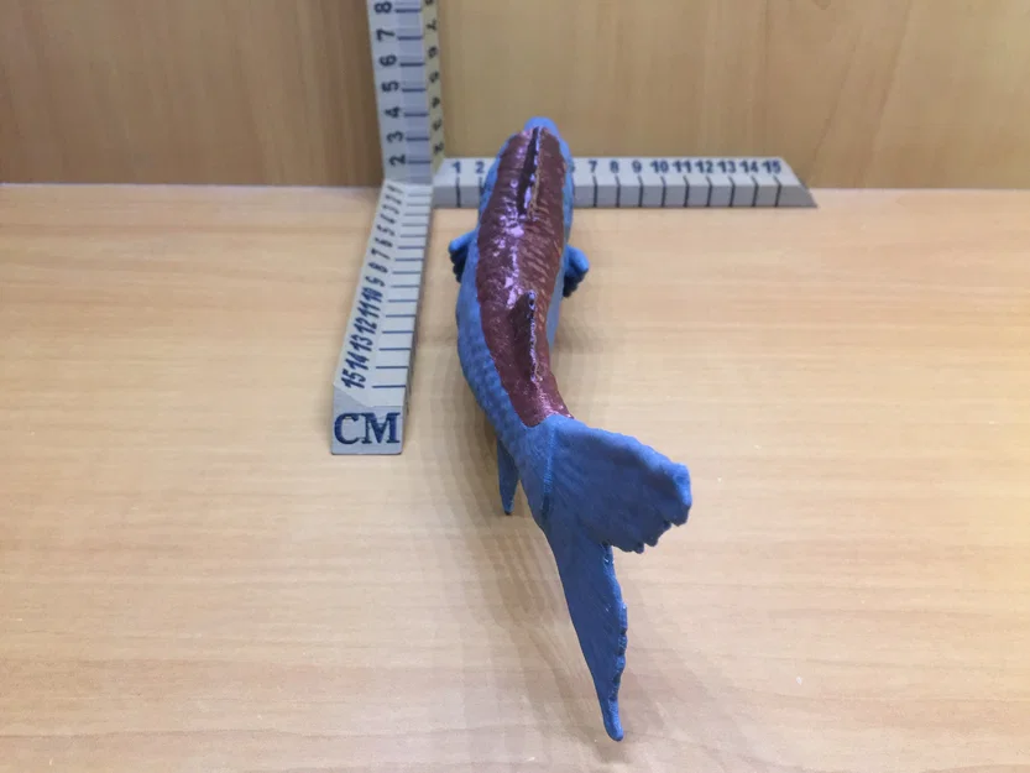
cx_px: 515
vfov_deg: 48.2
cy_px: 386
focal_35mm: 29
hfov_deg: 61.7
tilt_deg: -35.3
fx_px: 863
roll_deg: -0.5
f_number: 2.2
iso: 100
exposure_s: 1/15
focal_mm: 4.15
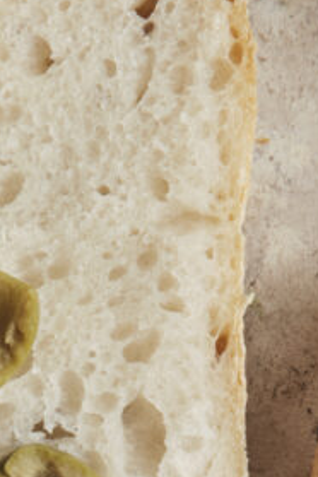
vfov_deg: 5.3
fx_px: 5101
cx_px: 187
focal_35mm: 385
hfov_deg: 3.6
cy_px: 781
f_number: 9
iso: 200
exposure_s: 1/80
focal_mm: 70
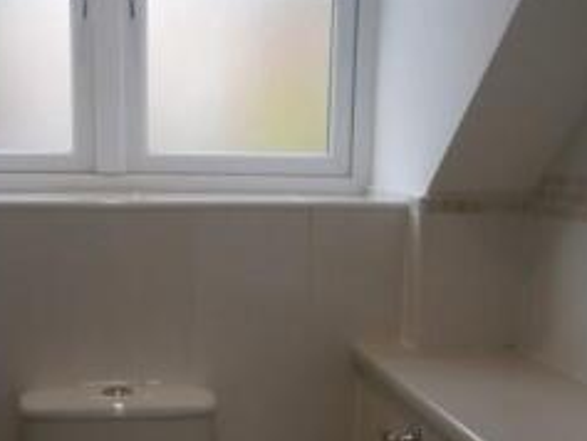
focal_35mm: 64
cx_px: 254
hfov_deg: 30.2
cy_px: 489
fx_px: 1086
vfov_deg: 21.7
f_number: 2.8
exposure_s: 1/125
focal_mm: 4.7
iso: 80
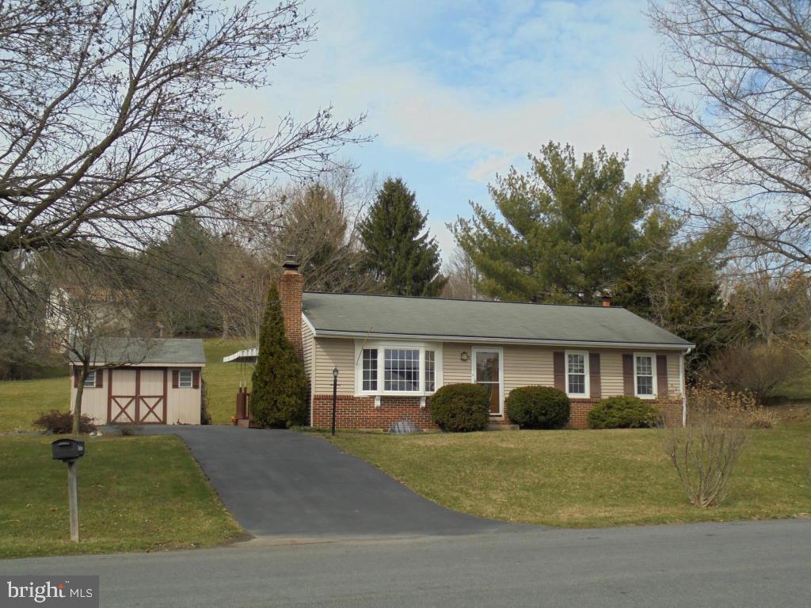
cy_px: 304
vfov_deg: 37.7
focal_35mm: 38
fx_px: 890
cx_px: 406
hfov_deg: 49.0
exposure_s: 1/500
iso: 100
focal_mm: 6.9
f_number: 4.2
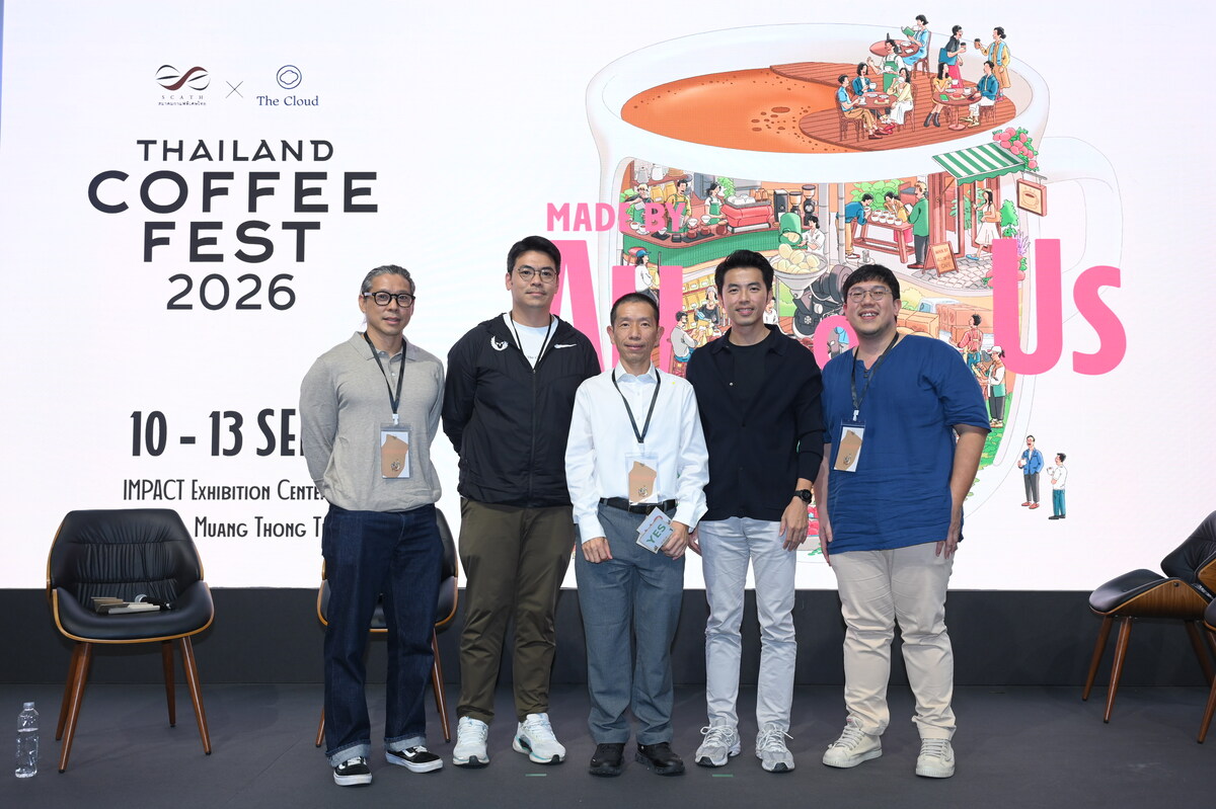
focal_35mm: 32
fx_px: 1064
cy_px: 404
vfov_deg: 41.7
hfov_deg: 59.5
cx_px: 608
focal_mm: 31.5
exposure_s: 1/200
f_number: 4
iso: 500
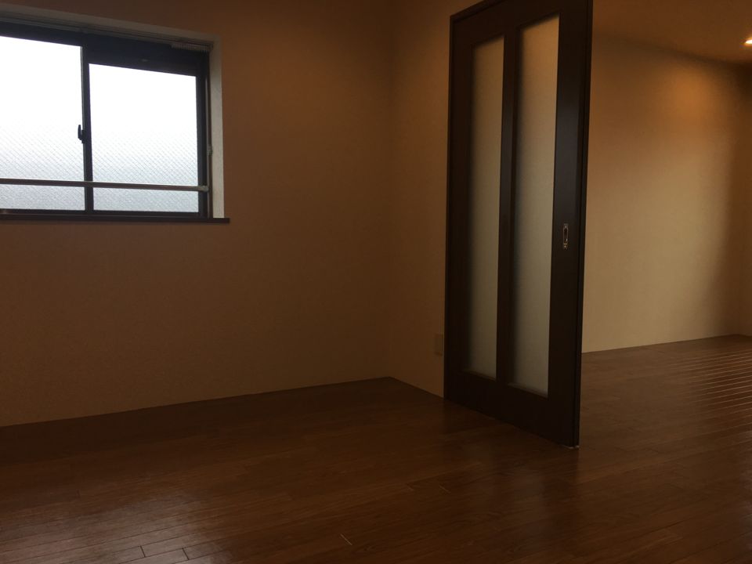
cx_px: 376
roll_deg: -0.8
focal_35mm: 29
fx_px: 630
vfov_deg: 48.2
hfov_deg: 61.7
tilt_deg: -4.7
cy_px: 282
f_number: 2.2
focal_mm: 4.15
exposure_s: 1/90
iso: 25
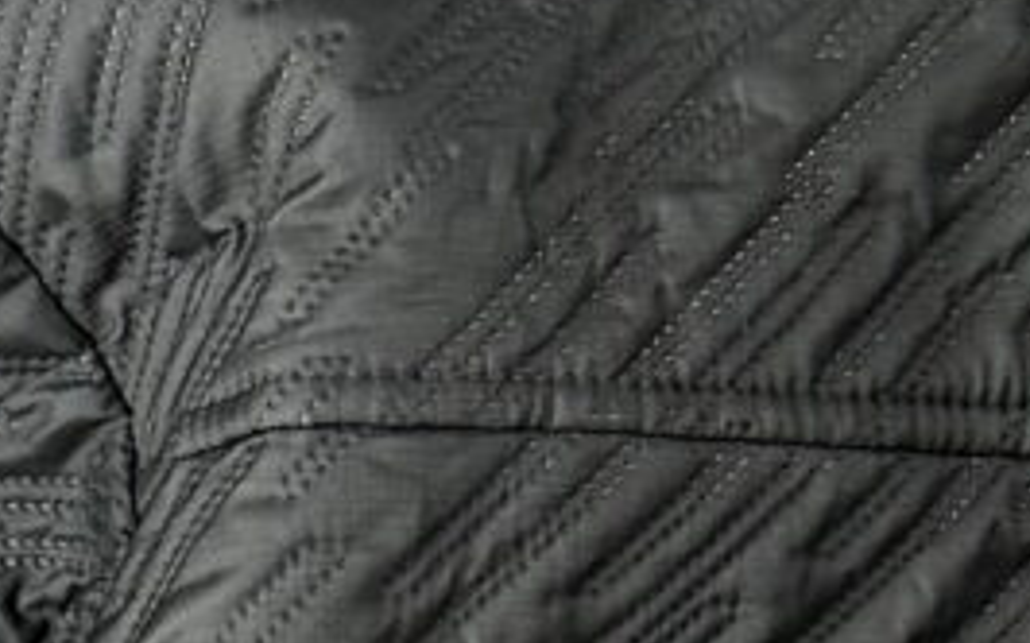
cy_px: 1398
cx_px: 1553
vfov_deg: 5.2
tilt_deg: -86.5
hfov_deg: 8.4
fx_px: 6874
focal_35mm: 245
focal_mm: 6.76
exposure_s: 1/60
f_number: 1.78
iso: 160
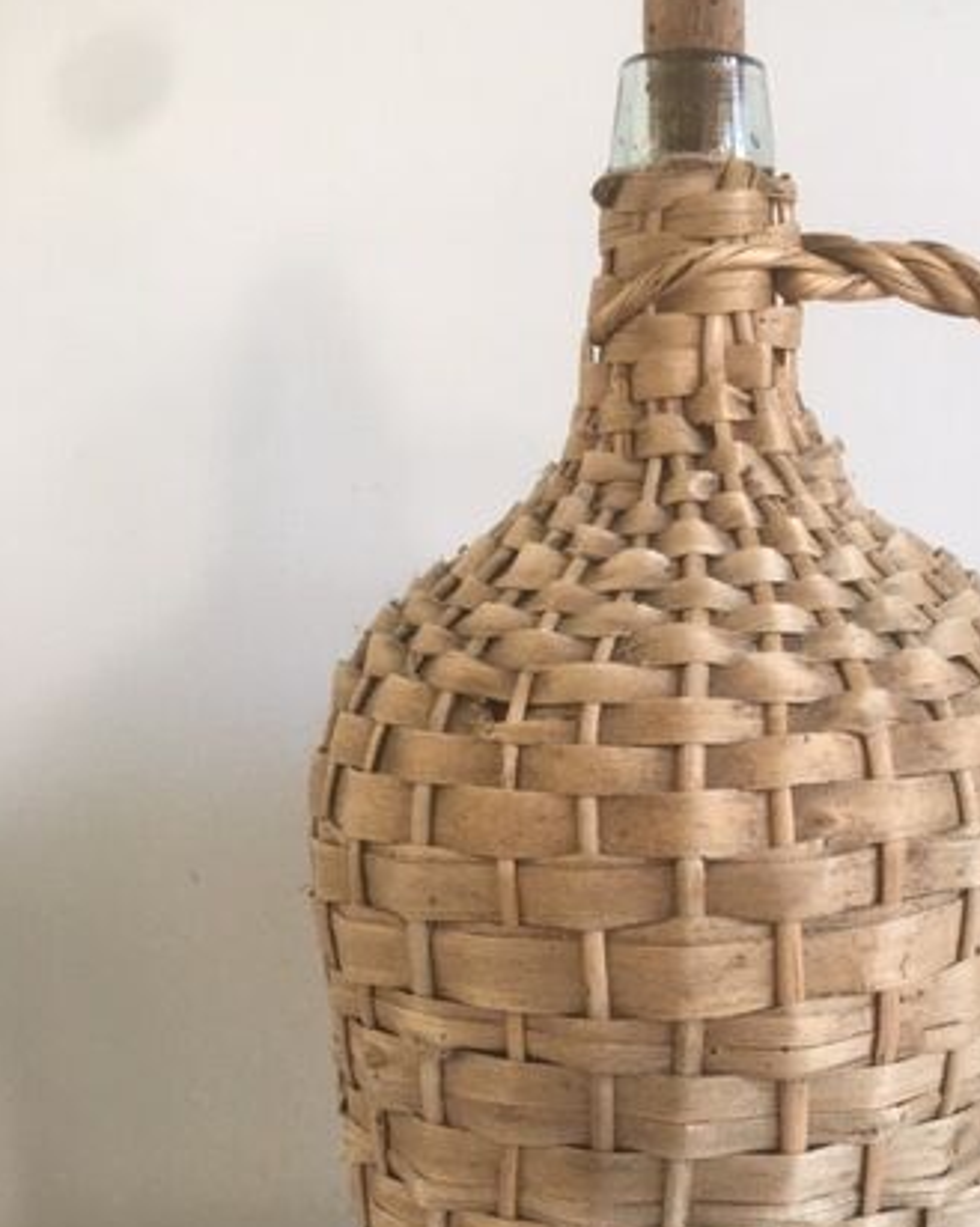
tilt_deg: -15.5
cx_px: 709
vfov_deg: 41.4
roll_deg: +1.9
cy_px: 840
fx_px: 1597
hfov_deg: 33.6
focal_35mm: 44
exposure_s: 1/33
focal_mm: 4.15
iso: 50
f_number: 2.2
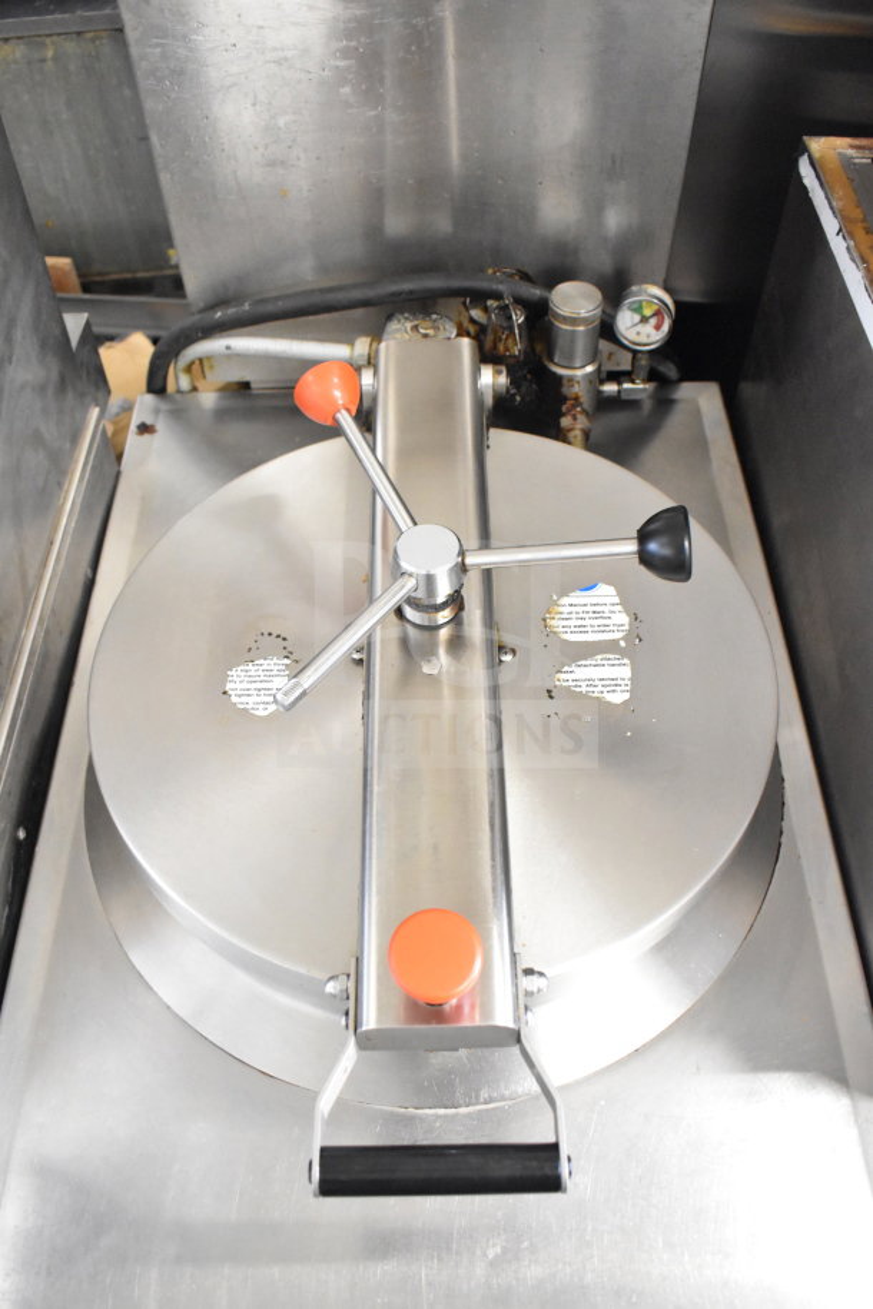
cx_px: 436
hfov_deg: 43.6
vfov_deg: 61.9
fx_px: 1091
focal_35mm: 30
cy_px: 654
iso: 6400
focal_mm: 20
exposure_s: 1/60
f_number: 4
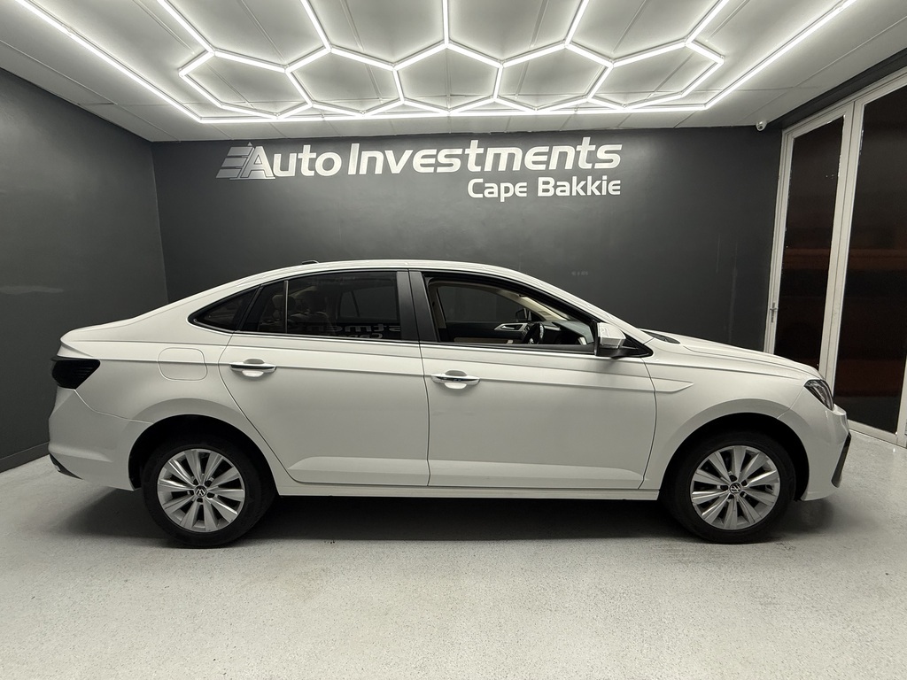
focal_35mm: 14
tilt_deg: -5.8
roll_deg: +0.8
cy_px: 340
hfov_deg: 102.1
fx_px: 367
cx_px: 454
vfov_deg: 85.7
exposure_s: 1/100
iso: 160
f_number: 2.2
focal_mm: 2.22
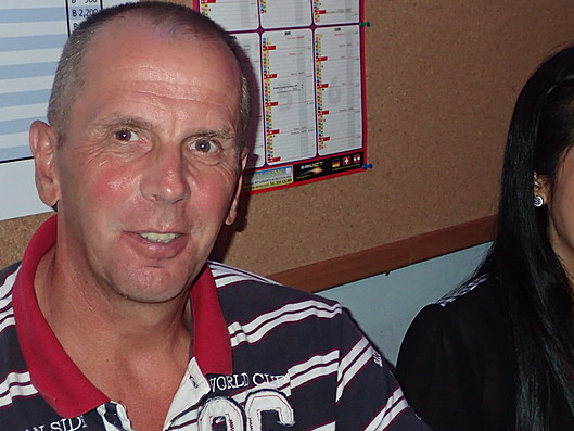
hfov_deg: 29.7
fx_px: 1078
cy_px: 239
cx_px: 365
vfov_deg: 22.6
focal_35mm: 65
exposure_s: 1/40
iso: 500
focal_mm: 7.86
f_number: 2.9
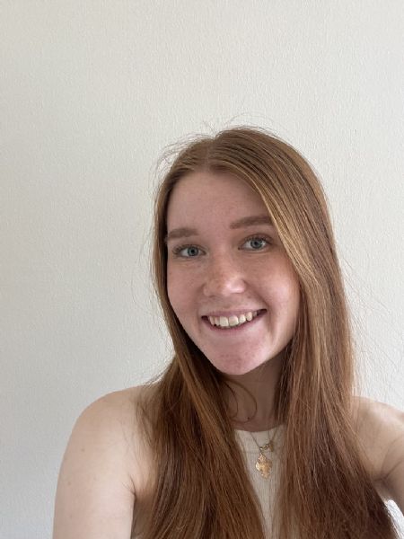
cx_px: 202
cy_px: 270
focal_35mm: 30
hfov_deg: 46.8
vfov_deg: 60.0
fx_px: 467
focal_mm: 2.71
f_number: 2.2
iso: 100
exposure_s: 1/60
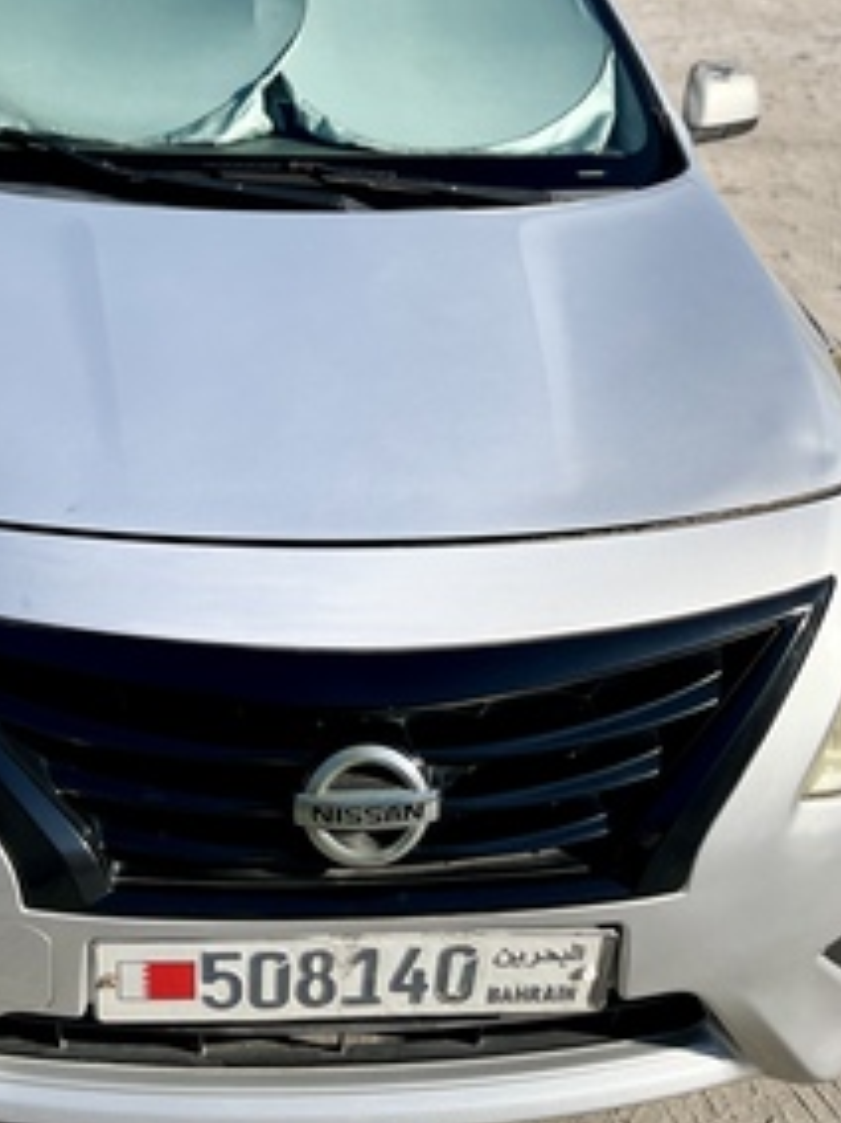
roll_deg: -1.2
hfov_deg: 34.0
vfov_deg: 42.9
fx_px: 1362
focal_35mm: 42
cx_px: 268
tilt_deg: -16.9
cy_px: 236
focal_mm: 5.1
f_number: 1.6
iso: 50
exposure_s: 1/4484
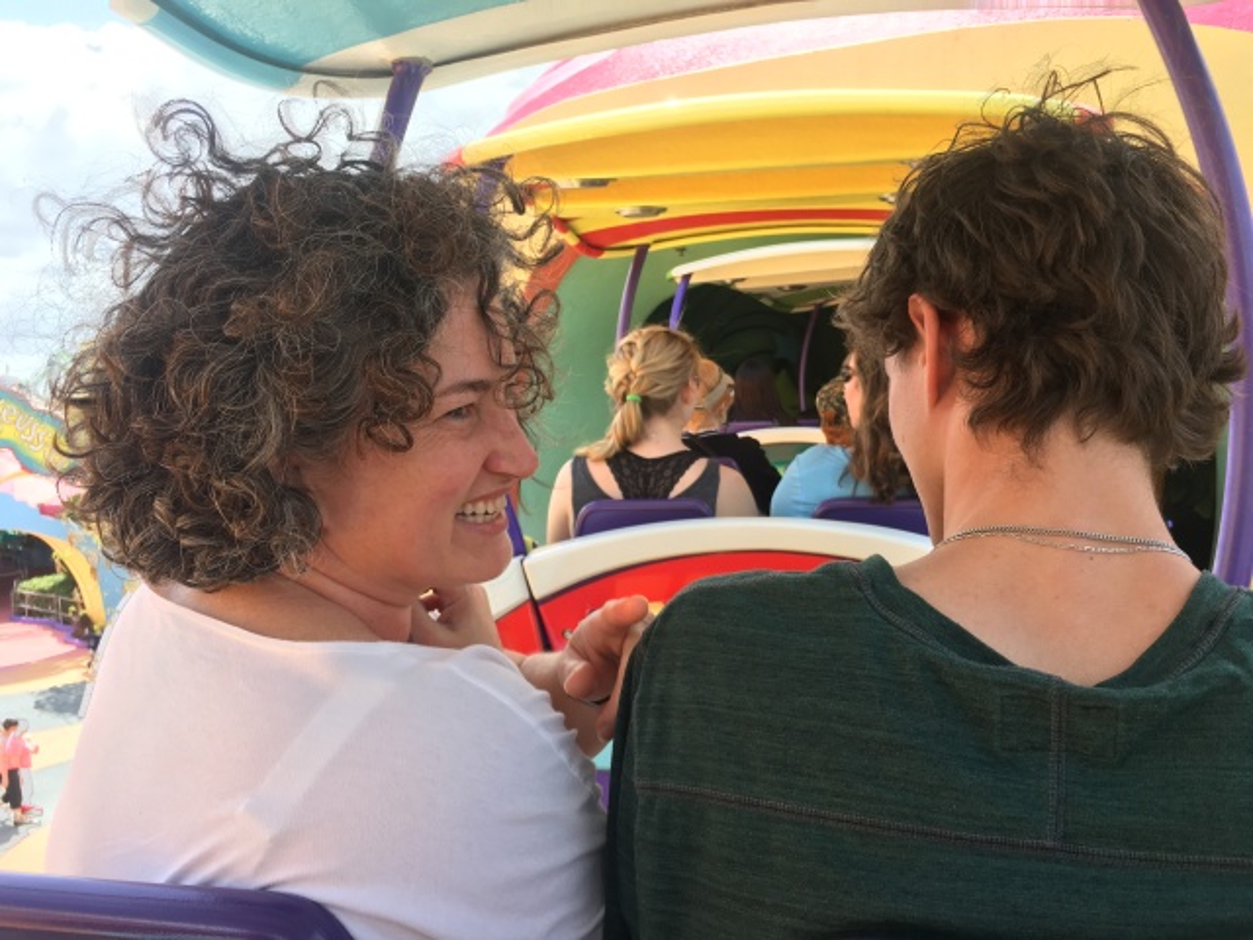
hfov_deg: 61.7
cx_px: 626
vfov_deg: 48.2
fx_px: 1050
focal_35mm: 29
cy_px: 470
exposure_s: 1/329
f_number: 2.2
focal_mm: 4.15
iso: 25
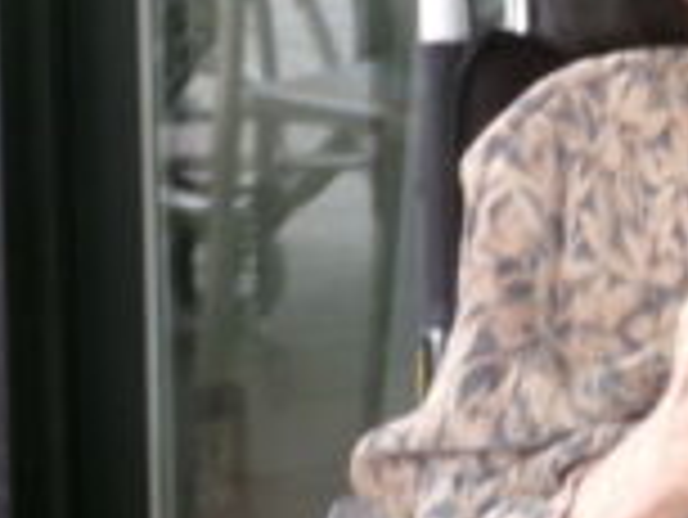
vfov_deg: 4.9
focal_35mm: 306
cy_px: 284
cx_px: 926
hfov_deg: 6.4
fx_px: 6087
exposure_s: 1/34
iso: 275
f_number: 5.4
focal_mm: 14
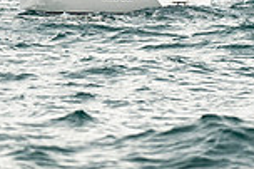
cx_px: -109
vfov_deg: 2.1
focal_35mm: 661
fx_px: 4659
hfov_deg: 3.1
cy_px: -240
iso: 250
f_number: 4
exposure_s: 1/3200
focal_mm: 135
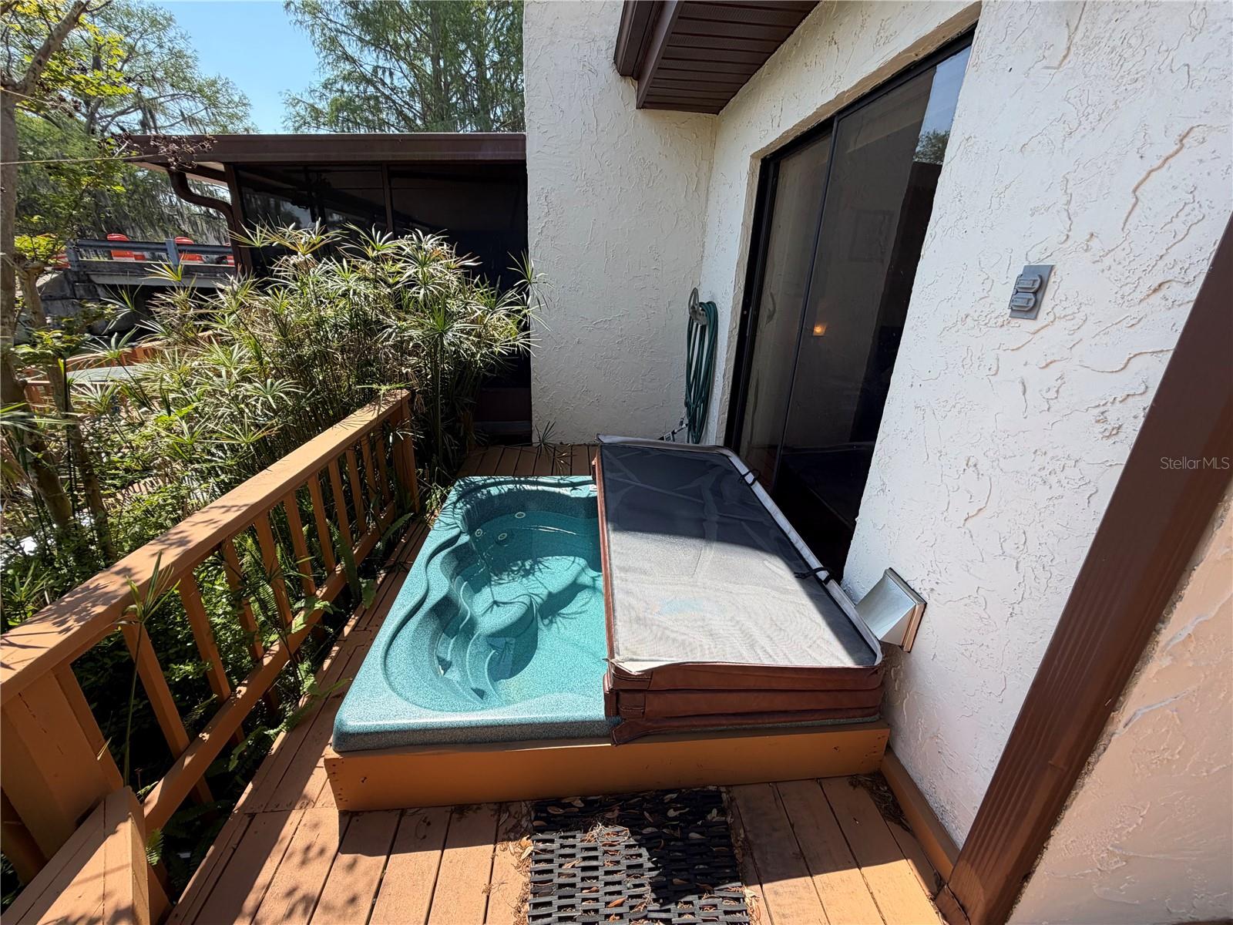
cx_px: 616
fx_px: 499
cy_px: 462
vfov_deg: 85.7
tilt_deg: -21.0
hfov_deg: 102.1
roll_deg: -3.2
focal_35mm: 14
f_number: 2.2
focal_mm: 2.22
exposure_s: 1/619
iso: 40
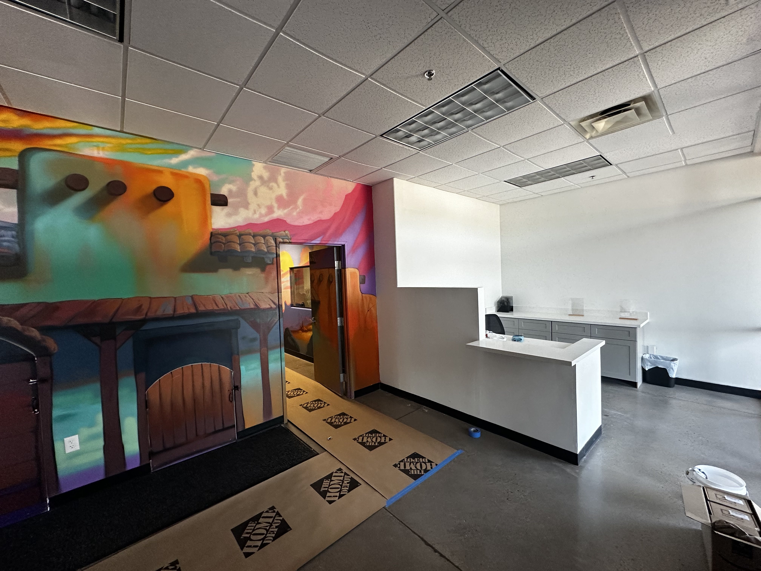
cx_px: 380
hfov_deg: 102.1
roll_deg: +2.2
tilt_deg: +0.5
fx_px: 308
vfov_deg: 85.7
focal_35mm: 14
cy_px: 286
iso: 200
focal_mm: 2.22
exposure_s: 1/120
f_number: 2.2
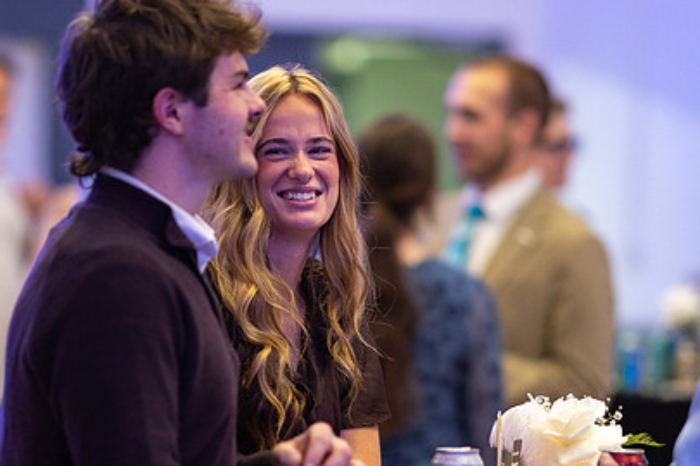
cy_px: 311
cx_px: 318
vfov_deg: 5.7
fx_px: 4666
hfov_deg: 8.6
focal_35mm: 240
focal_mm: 105
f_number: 1.4
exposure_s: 1/160
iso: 1000
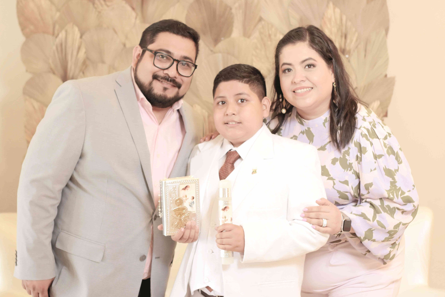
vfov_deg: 18.2
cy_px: 148
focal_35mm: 75
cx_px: 222
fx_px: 927
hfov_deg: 27.0
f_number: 2.8
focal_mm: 50
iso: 800
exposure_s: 1/80
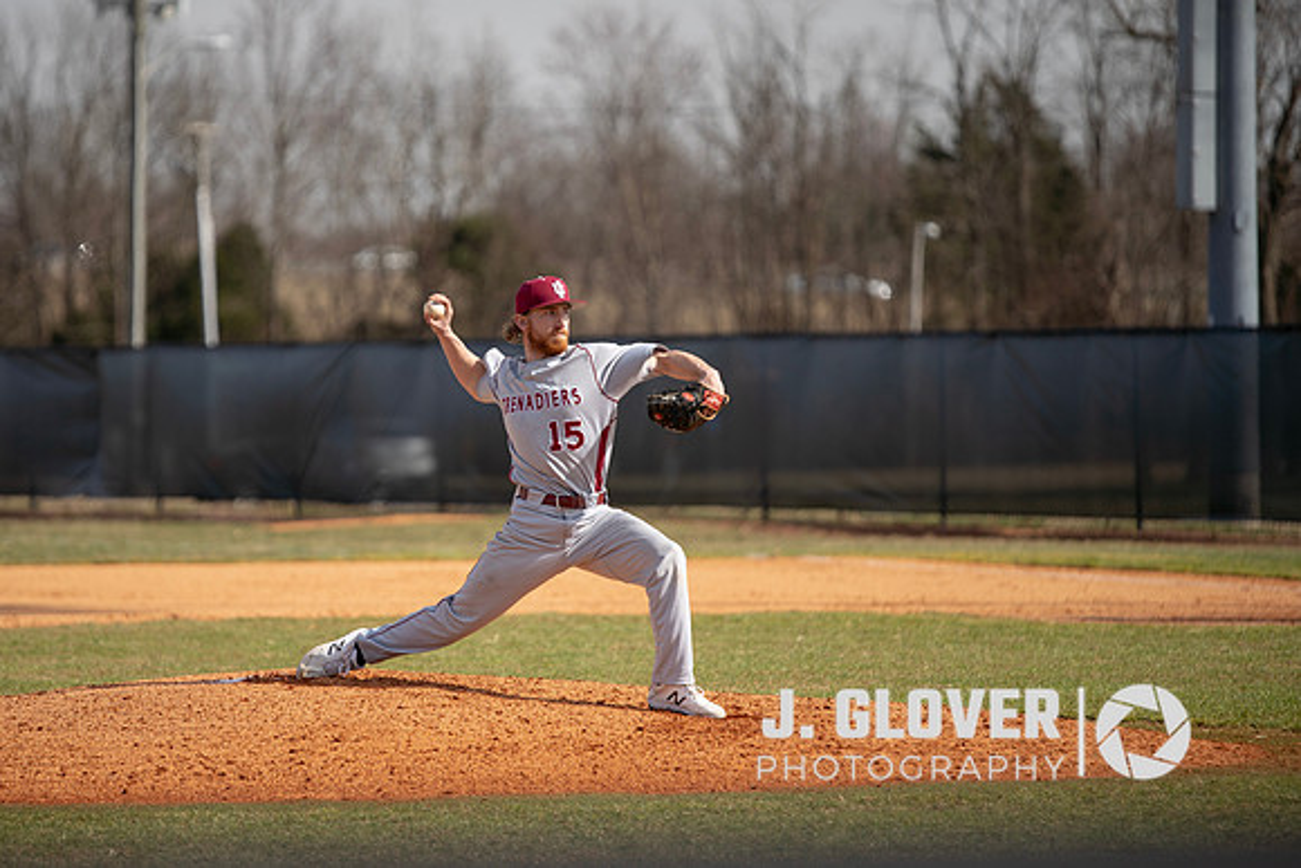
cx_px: 502
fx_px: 8488
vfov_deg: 5.9
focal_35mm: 235
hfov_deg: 8.8
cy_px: 421
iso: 100
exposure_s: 1/1250
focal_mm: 191
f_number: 2.8
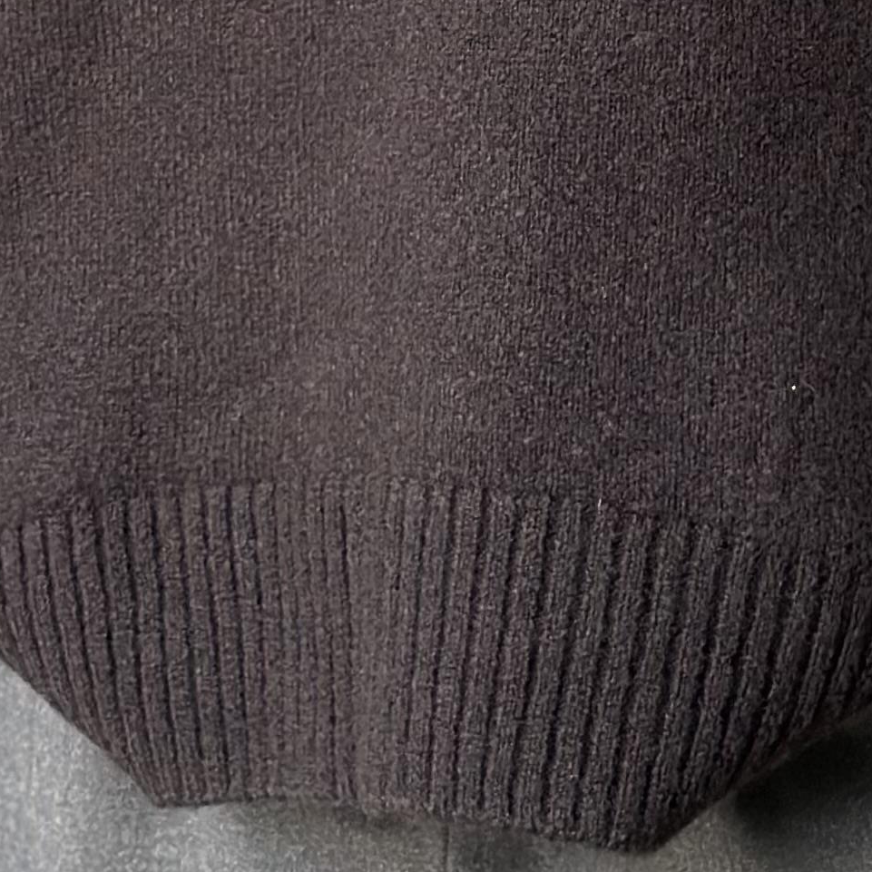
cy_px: -368
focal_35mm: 178
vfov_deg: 9.6
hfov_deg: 9.8
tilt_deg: -0.1
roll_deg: +0.1
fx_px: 5073
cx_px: 590
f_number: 1.78
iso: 200
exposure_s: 1/60
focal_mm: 6.86
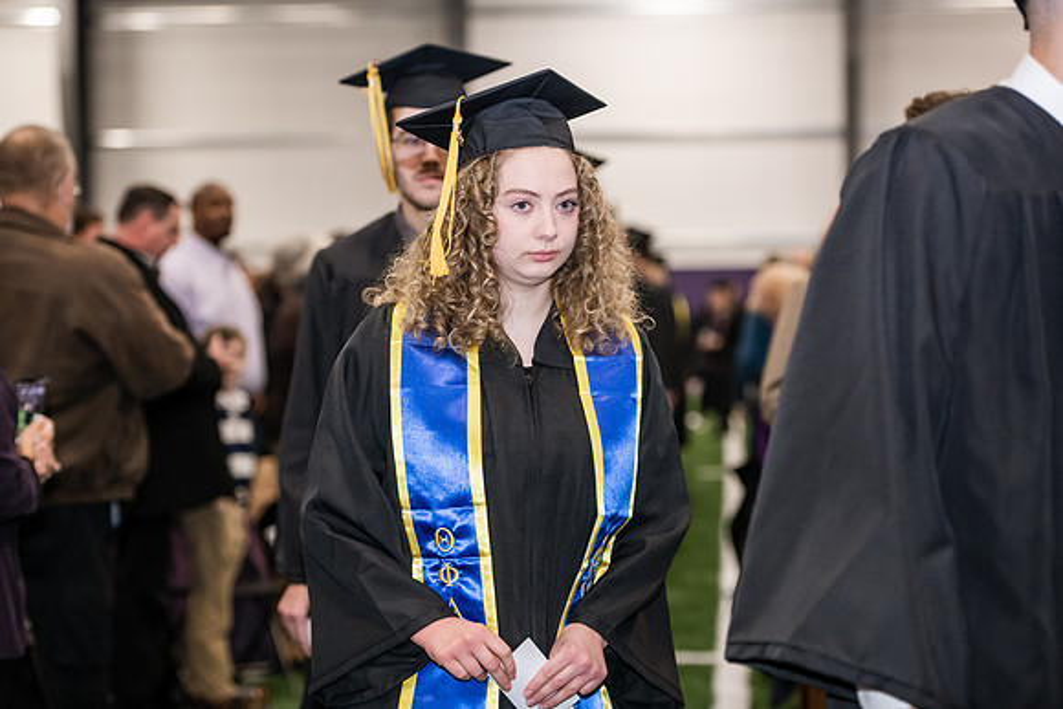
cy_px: 354
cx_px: 532
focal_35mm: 98
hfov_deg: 20.8
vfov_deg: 14.0
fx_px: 2894
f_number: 3.2
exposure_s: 1/200
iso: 2000
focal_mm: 98
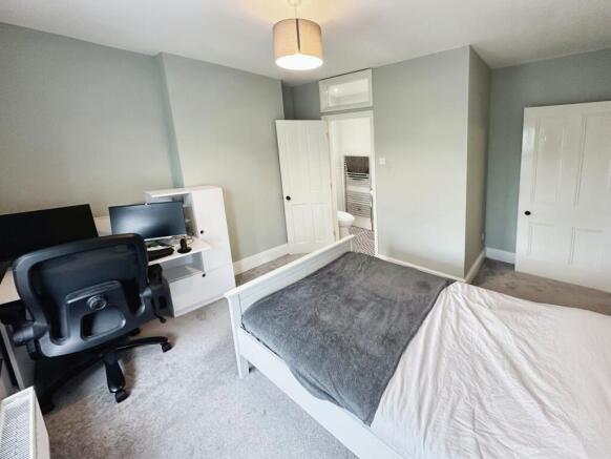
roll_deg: +0.8
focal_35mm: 14
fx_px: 247
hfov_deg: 102.0
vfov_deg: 85.7
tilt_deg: -13.9
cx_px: 306
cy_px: 230
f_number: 2.2
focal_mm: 2.22
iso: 200
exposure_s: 1/50
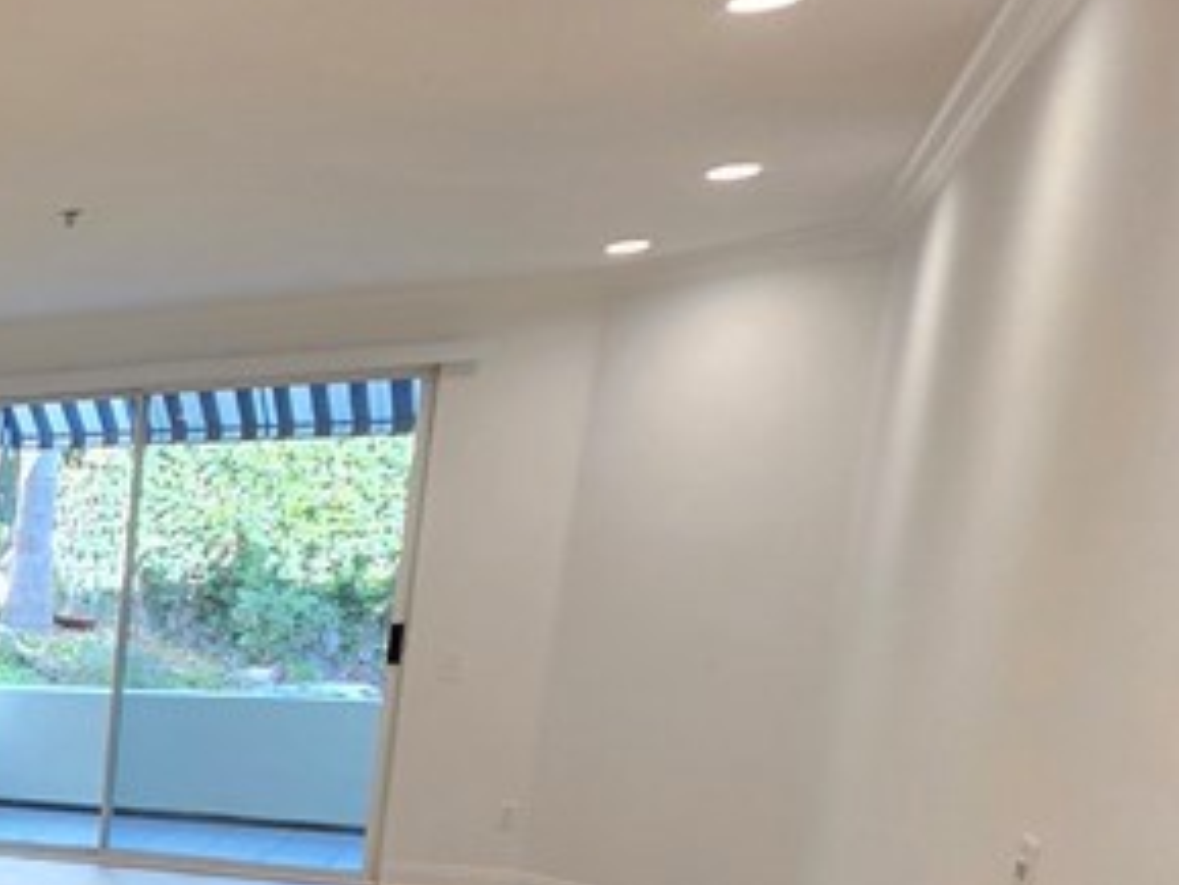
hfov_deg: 26.0
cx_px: -706
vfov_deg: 29.2
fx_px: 1567
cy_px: 914
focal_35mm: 46
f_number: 1.9
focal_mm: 2.2
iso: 160
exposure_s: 1/120
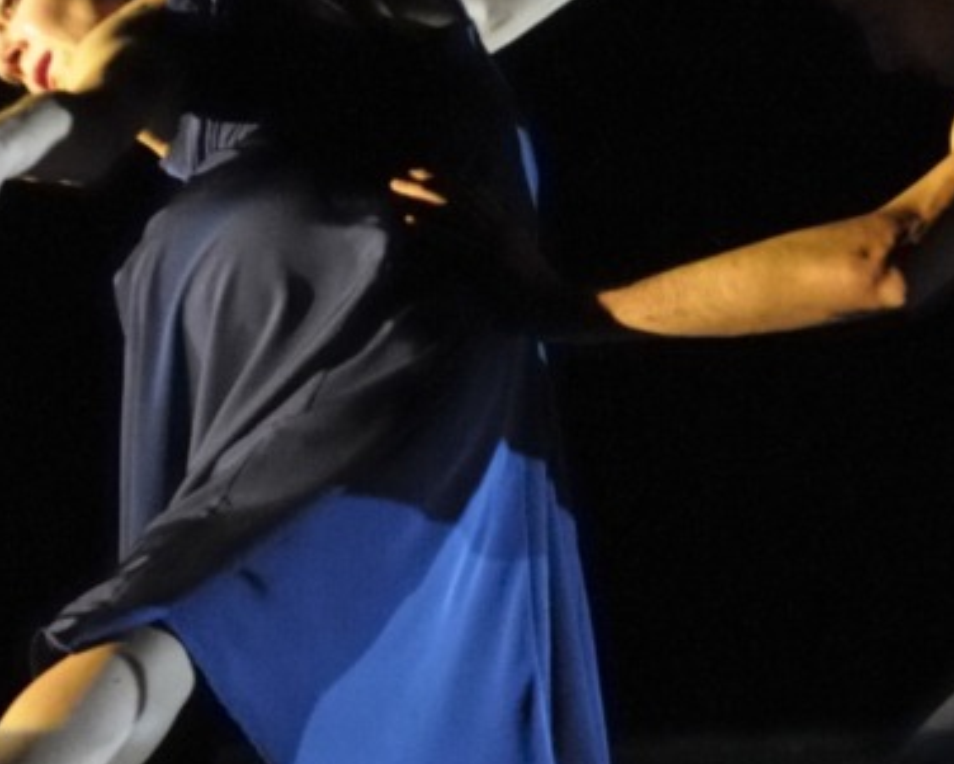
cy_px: 195
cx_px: 781
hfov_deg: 2.0
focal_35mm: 958
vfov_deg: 1.6
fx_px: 27056
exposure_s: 1/125
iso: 3200
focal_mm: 200
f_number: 2.8
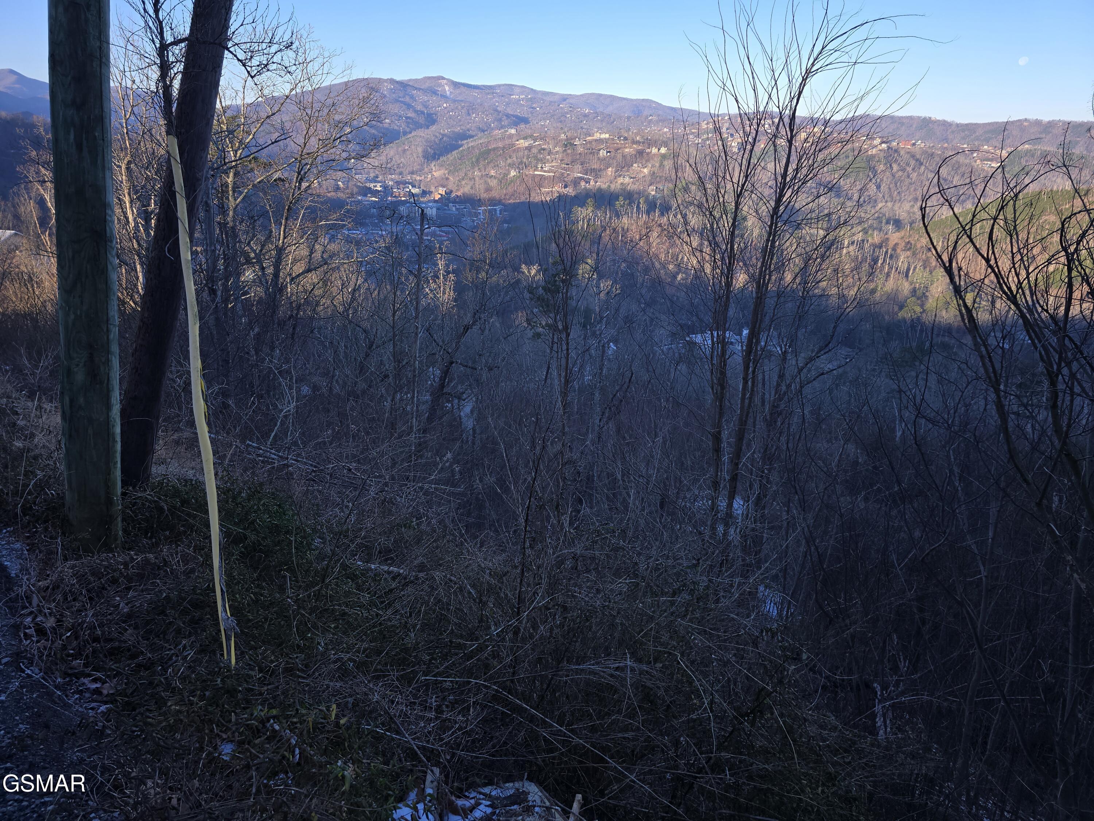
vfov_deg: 58.9
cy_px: 410
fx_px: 727
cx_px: 547
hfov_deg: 73.9
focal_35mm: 23
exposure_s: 1/179
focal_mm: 6.3
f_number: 1.7
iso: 12
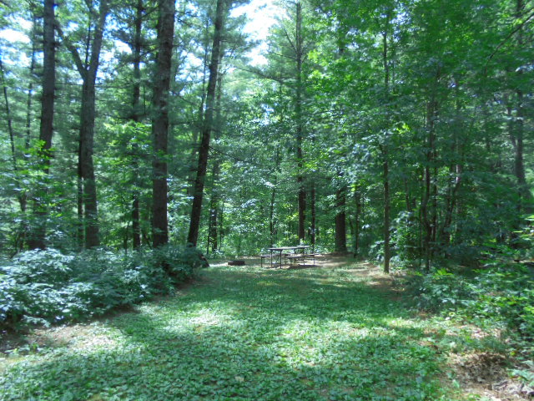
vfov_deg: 53.1
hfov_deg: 67.3
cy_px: 200
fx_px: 401
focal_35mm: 26
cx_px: 267
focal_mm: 4.6
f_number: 3.5
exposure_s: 1/80
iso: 100
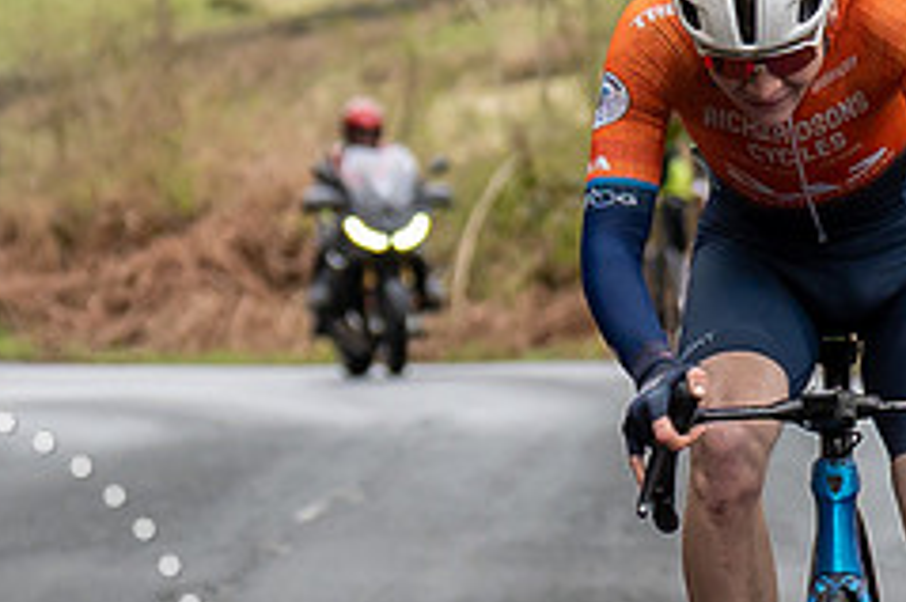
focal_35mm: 620
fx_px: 15592
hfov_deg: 3.3
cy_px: 324
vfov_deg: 2.2
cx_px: 1091
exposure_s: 1/1000
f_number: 3.5
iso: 500
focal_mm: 84
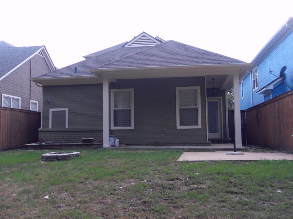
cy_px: 110
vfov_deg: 40.7
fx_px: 296
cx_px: 146
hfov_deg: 52.6
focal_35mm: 35
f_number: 3.5
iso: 80
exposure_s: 1/125
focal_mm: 6.3
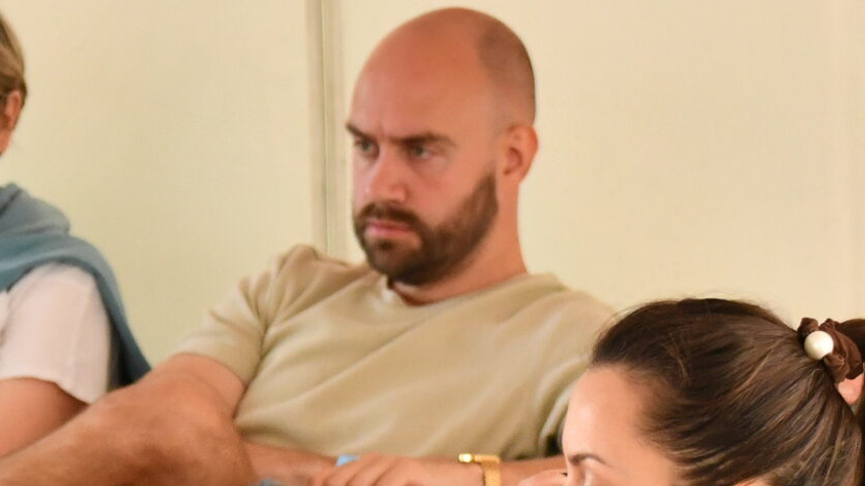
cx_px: 166
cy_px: 388
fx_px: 7660
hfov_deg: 6.5
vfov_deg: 3.6
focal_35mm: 334
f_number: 4.5
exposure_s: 1/640
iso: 1600
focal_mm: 70
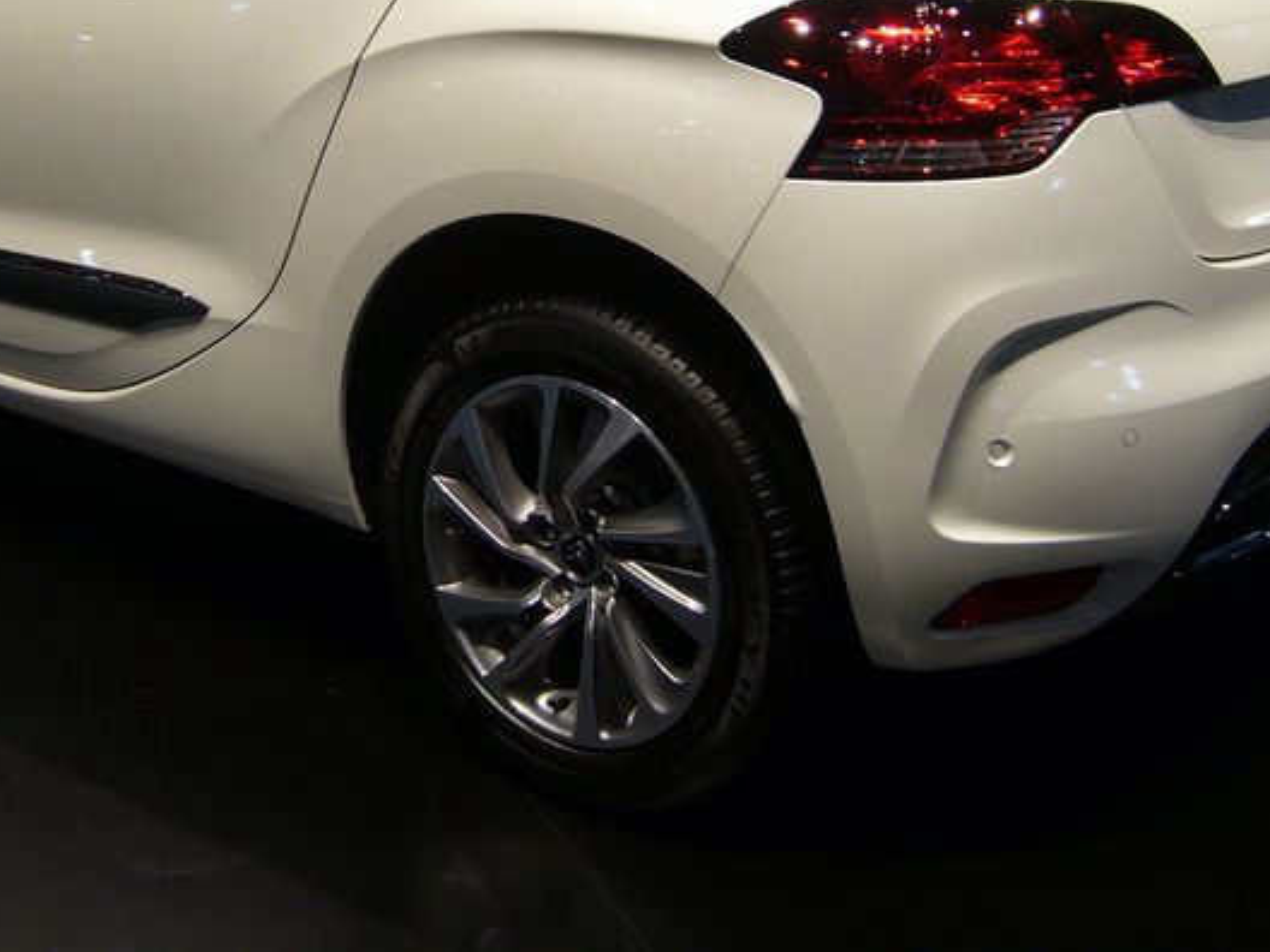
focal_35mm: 61
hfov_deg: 31.6
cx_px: 511
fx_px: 2238
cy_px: 124
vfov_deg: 23.5
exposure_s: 1/30
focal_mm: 5.8
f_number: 2.8
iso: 80
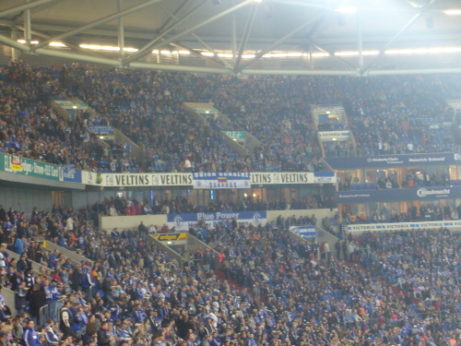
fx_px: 1398
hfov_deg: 18.7
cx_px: 230
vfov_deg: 14.1
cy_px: 173
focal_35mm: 105
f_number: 5
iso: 200
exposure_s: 1/8
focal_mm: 17.4
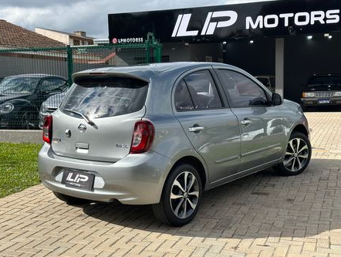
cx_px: 175
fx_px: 503
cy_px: 132
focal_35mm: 51
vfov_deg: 28.6
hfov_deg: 37.4
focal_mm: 6.86
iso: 64
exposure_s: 1/2890
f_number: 1.78
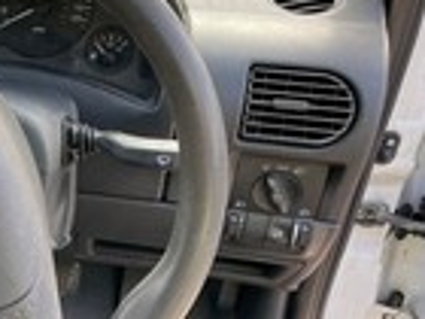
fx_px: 798
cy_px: 188
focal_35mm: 65
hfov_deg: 26.3
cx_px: -94
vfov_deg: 22.6
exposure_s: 1/121
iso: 50
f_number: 1.6
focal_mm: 4.2
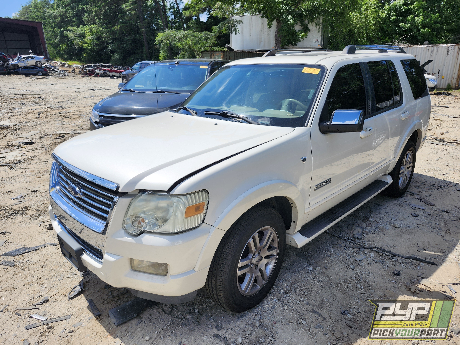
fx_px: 306
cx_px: 230
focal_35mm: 23
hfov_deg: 73.9
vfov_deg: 58.9
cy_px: 172
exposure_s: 1/2234
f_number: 1.8
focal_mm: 5.54
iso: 25
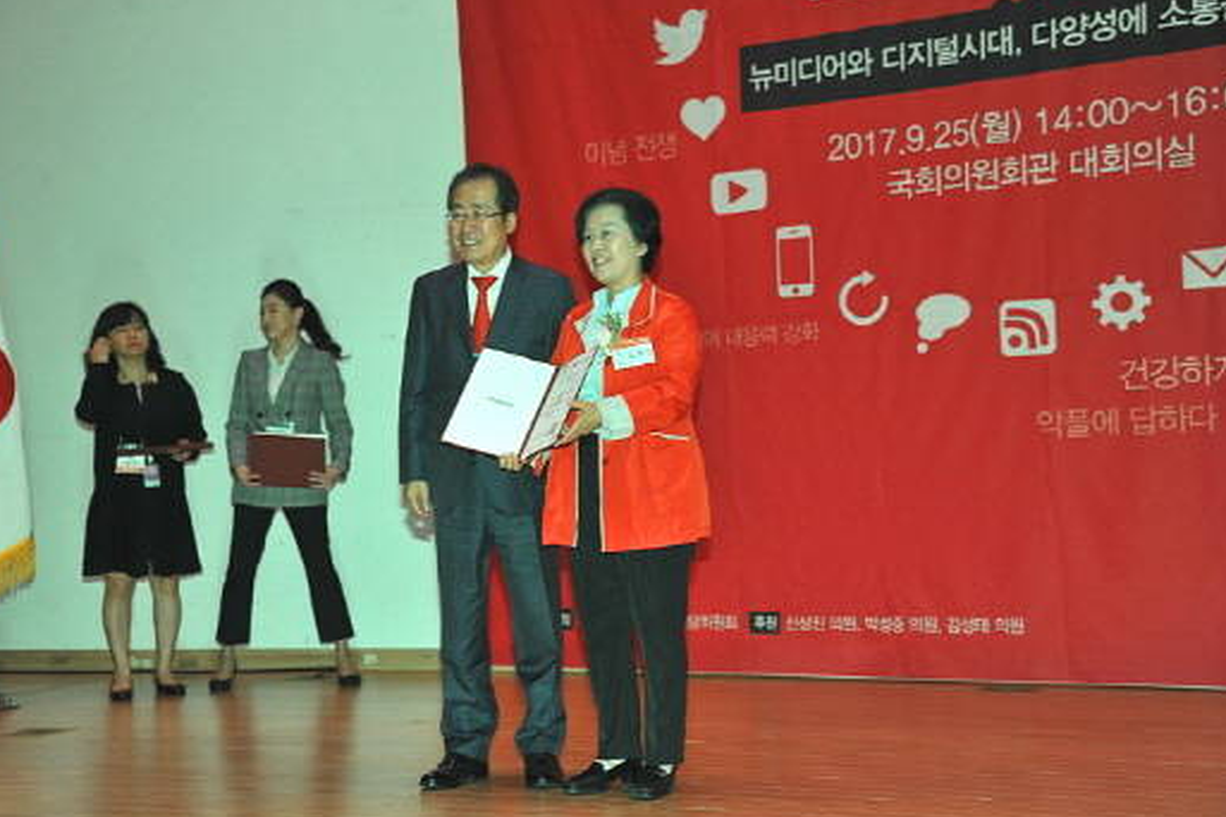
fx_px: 2043
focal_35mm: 60
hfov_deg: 33.4
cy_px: 407
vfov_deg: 22.6
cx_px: 597
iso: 800
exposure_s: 1/160
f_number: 4.5
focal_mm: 56
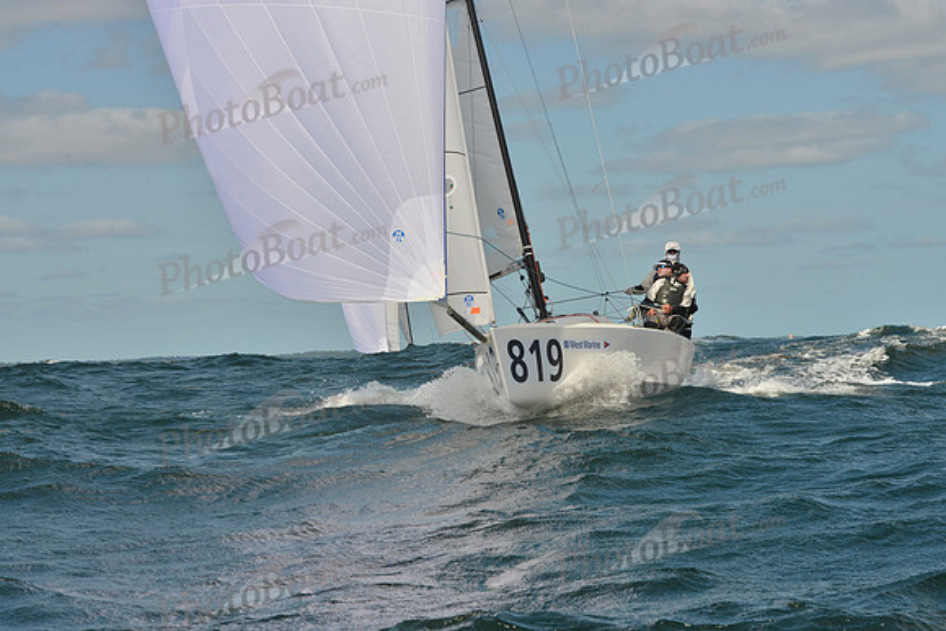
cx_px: 473
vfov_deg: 14.4
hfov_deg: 21.5
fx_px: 2497
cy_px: 316
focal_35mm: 95
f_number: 14
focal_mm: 95
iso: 400
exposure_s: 1/1000
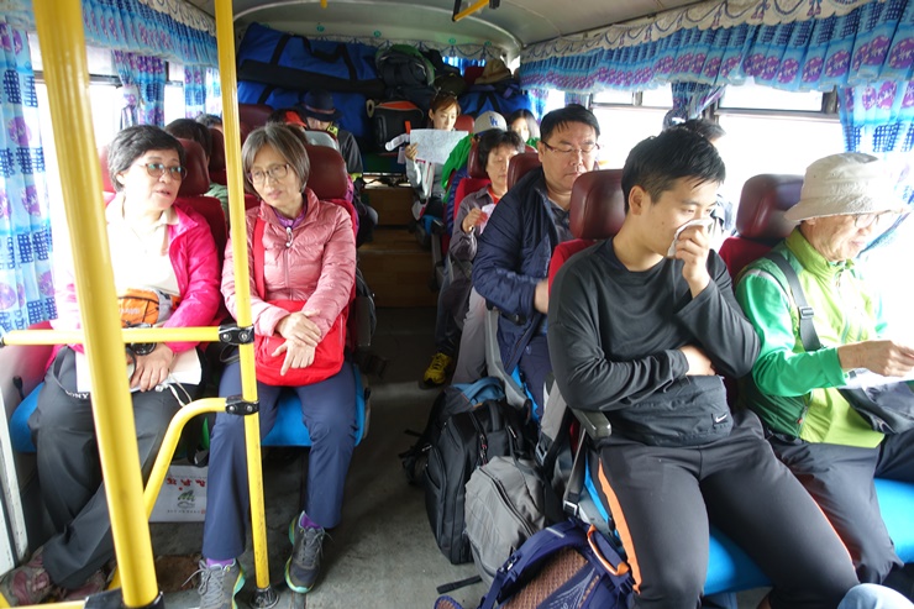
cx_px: 457
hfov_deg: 73.8
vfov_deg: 53.1
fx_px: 609
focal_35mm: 24
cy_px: 304
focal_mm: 8.8
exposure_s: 1/30
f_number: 2.2
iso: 125
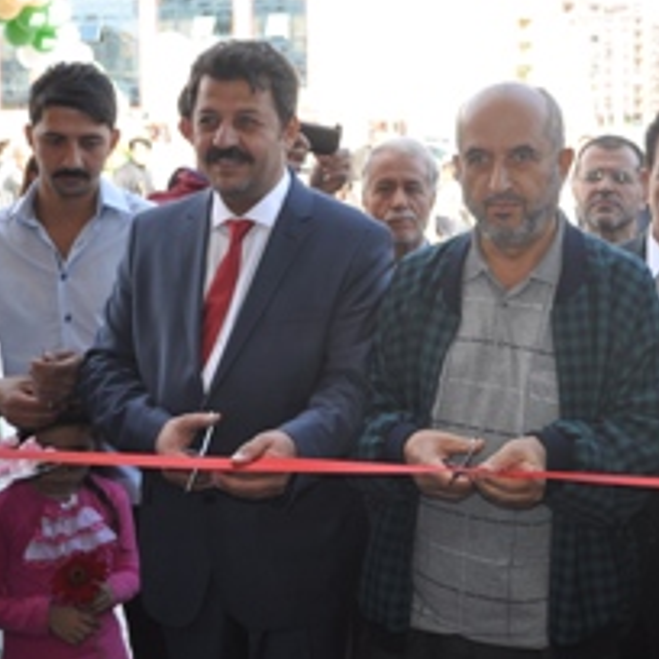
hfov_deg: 29.9
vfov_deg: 30.3
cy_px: 204
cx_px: 527
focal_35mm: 56
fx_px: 1206
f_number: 4
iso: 200
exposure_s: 1/200
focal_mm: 20
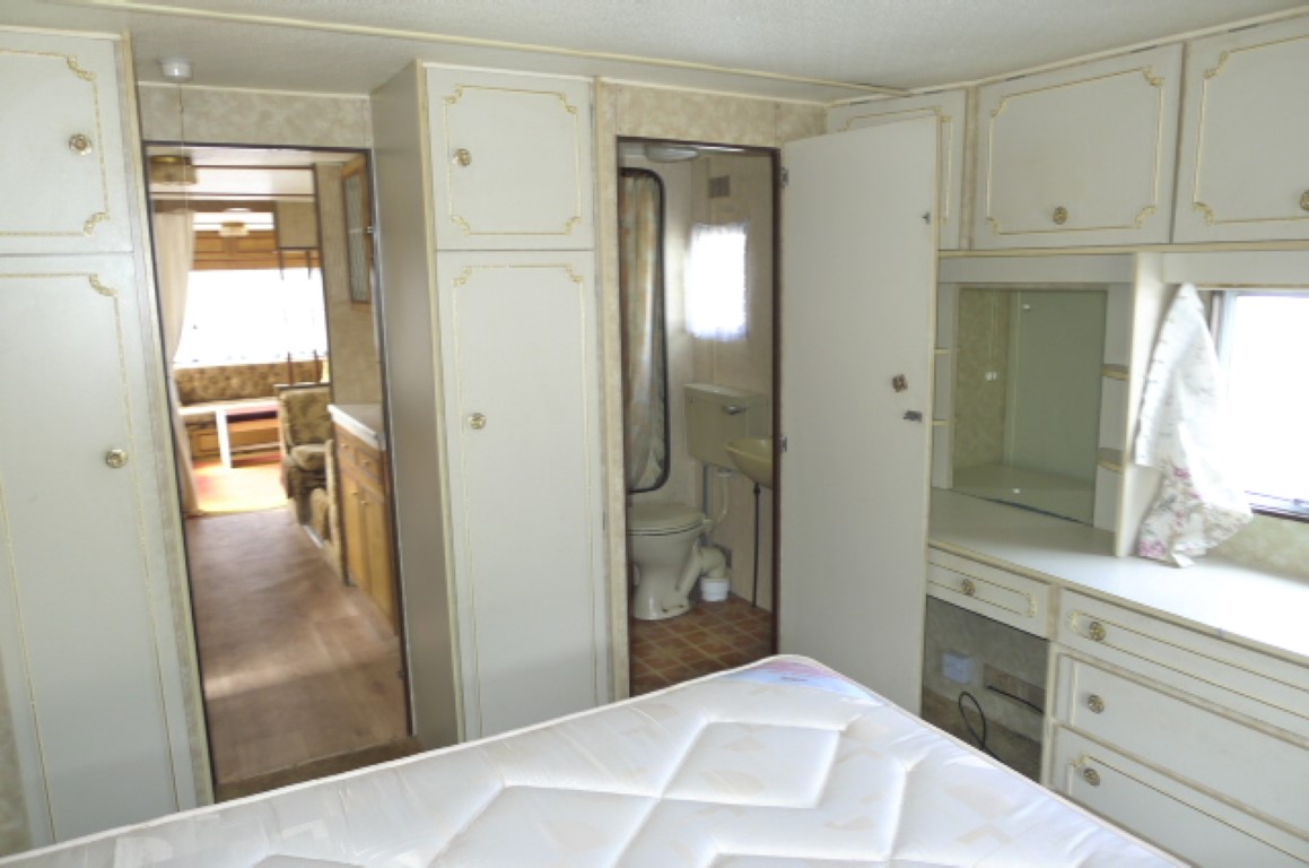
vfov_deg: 52.9
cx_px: 654
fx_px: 871
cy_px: 434
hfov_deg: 73.8
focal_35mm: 24
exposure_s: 1/40
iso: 400
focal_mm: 5.1
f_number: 2
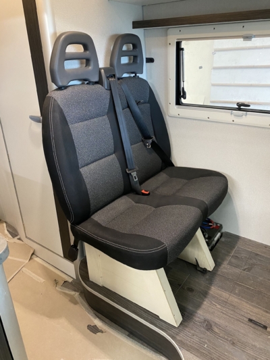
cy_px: 180
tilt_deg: -23.0
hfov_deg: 53.1
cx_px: 135
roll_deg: +2.5
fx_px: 270
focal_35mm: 26
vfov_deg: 67.3
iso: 400
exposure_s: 1/50
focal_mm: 4.25
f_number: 1.8
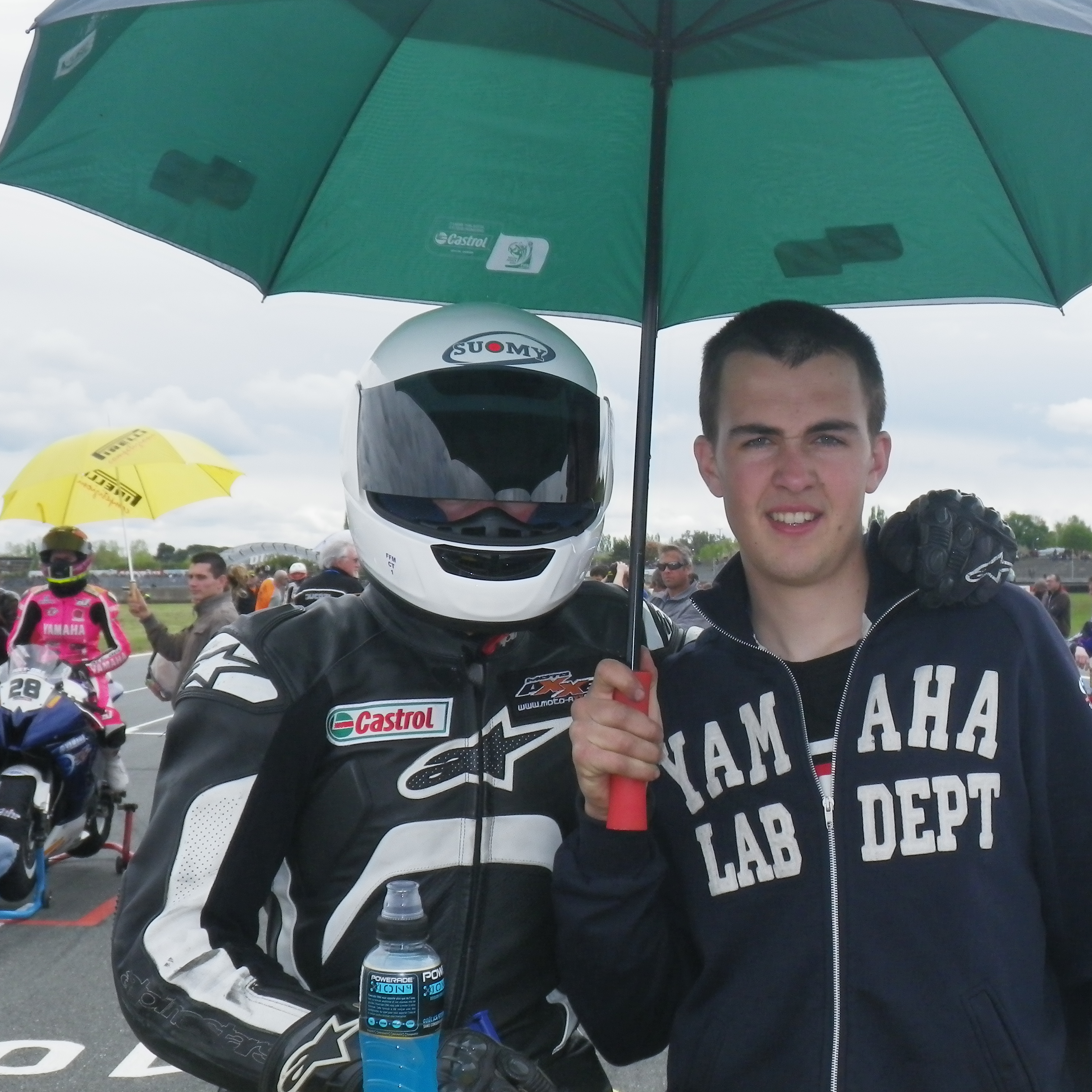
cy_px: 545
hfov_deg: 28.1
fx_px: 2177
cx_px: 609
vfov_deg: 28.2
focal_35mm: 61
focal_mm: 9.1
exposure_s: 1/640
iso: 200
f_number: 5.3
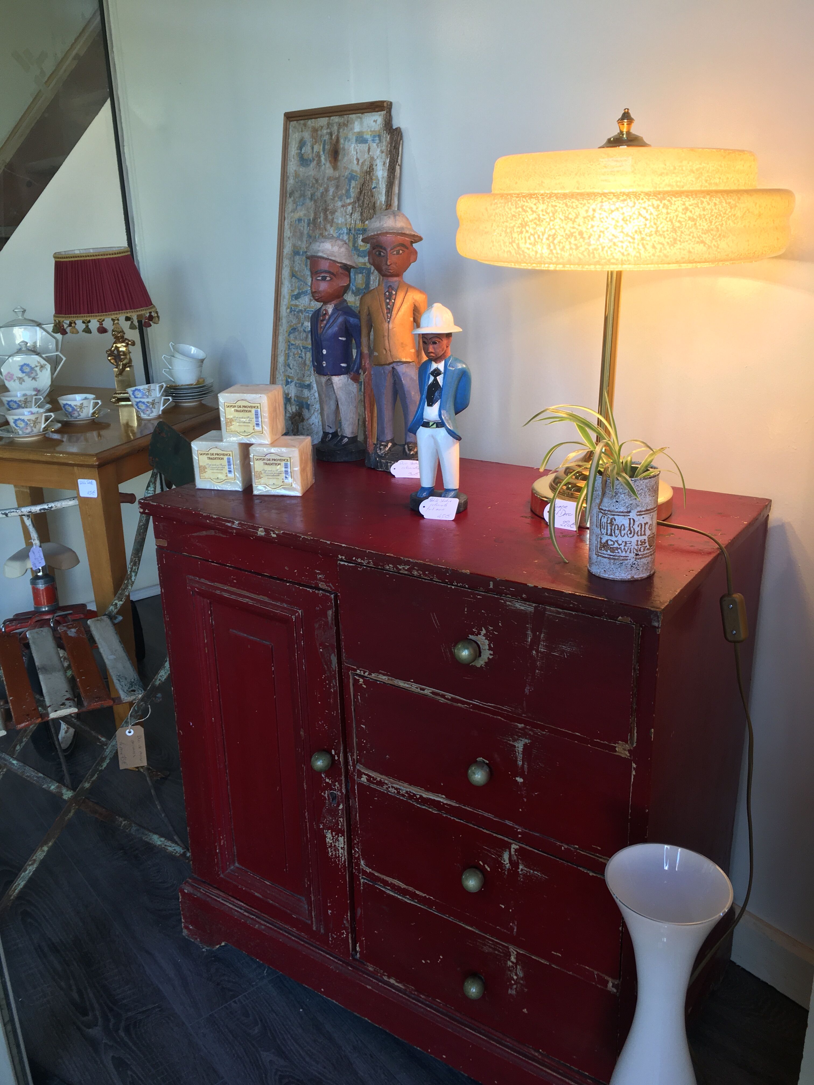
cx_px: 407
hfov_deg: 48.2
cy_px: 542
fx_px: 909
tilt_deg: -18.6
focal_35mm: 29
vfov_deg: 61.7
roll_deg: +2.1
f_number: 2.2
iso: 25
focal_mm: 4.15
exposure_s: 1/50
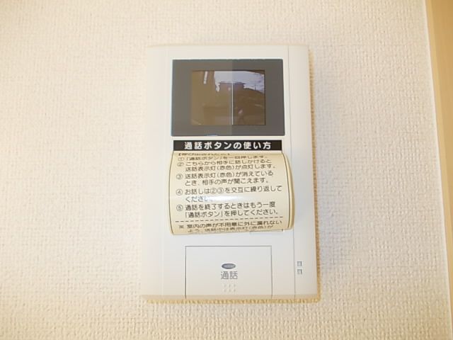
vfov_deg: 49.7
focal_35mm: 28
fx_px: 366
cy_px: 170
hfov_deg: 63.4
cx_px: 226
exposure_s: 1/30
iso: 80
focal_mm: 4
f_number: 2.7
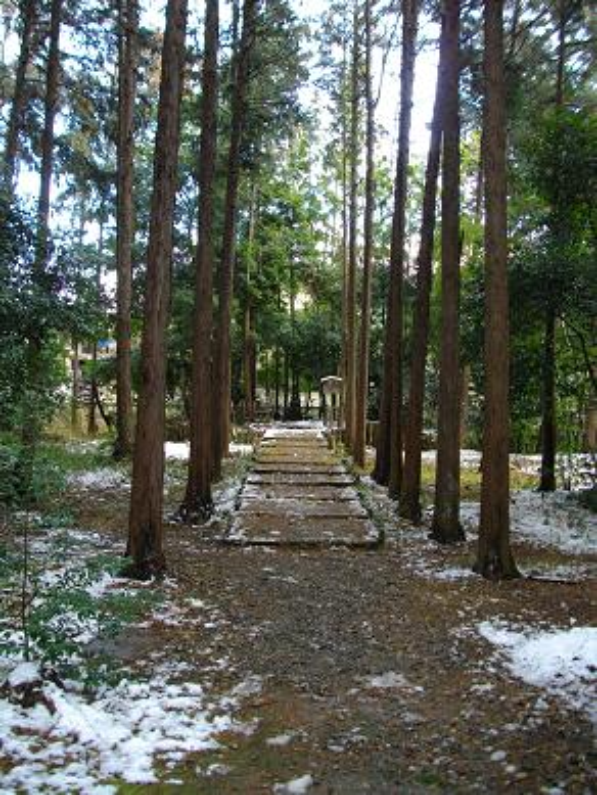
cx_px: 298
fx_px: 735
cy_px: 398
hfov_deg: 44.2
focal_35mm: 32
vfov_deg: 56.8
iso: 200
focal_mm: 5.7
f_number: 2.9
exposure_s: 1/80
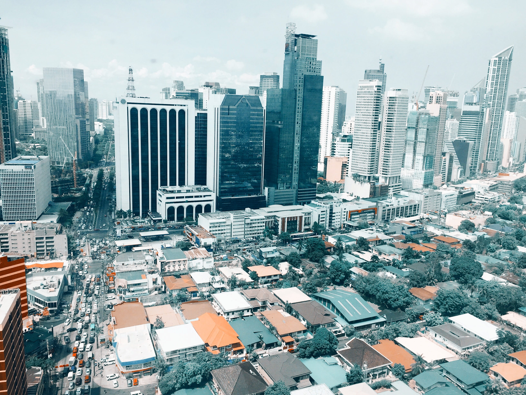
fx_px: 441
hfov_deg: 61.7
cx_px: 263
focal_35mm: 29
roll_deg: -3.0
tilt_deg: -11.0
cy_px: 198
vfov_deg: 48.2
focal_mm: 4.15
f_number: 2.2
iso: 32
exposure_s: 1/1319
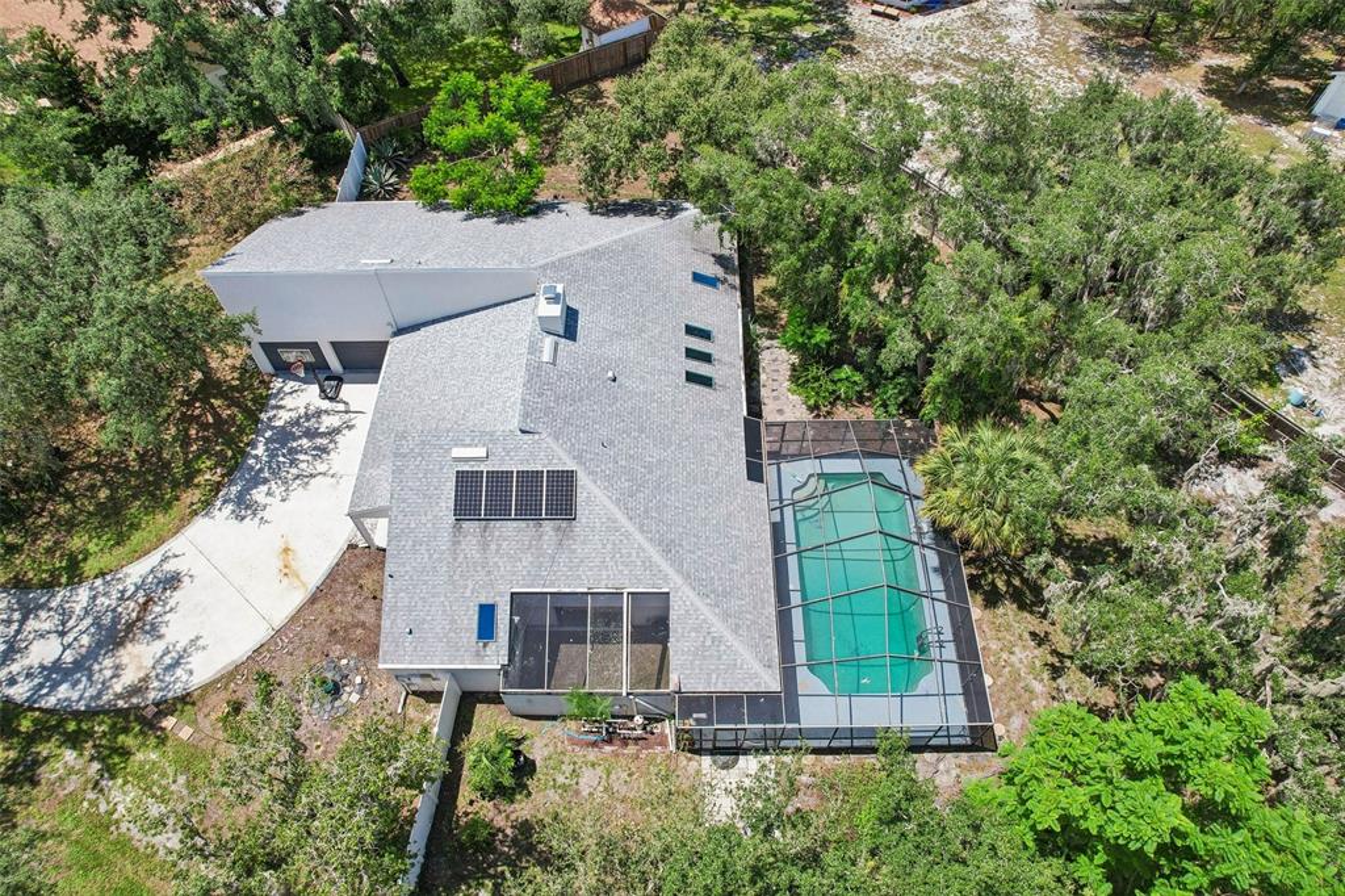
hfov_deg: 78.6
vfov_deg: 57.2
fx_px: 822
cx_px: 672
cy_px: 448
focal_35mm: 22
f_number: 2.8
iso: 130
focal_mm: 8.4
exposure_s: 1/1600
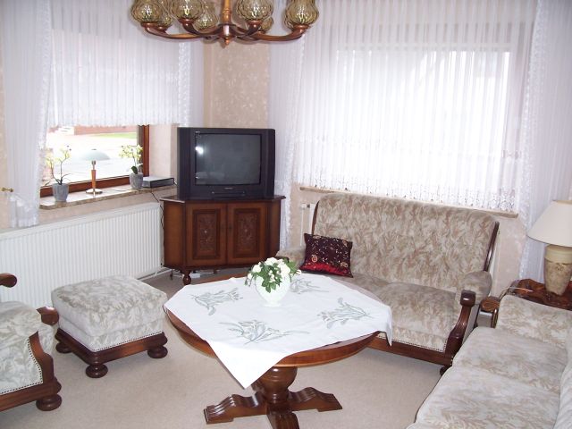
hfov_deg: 54.0
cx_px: 286
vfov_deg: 41.8
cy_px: 214
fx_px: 562
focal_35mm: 34
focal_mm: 5.6
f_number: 2.7
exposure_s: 1/60
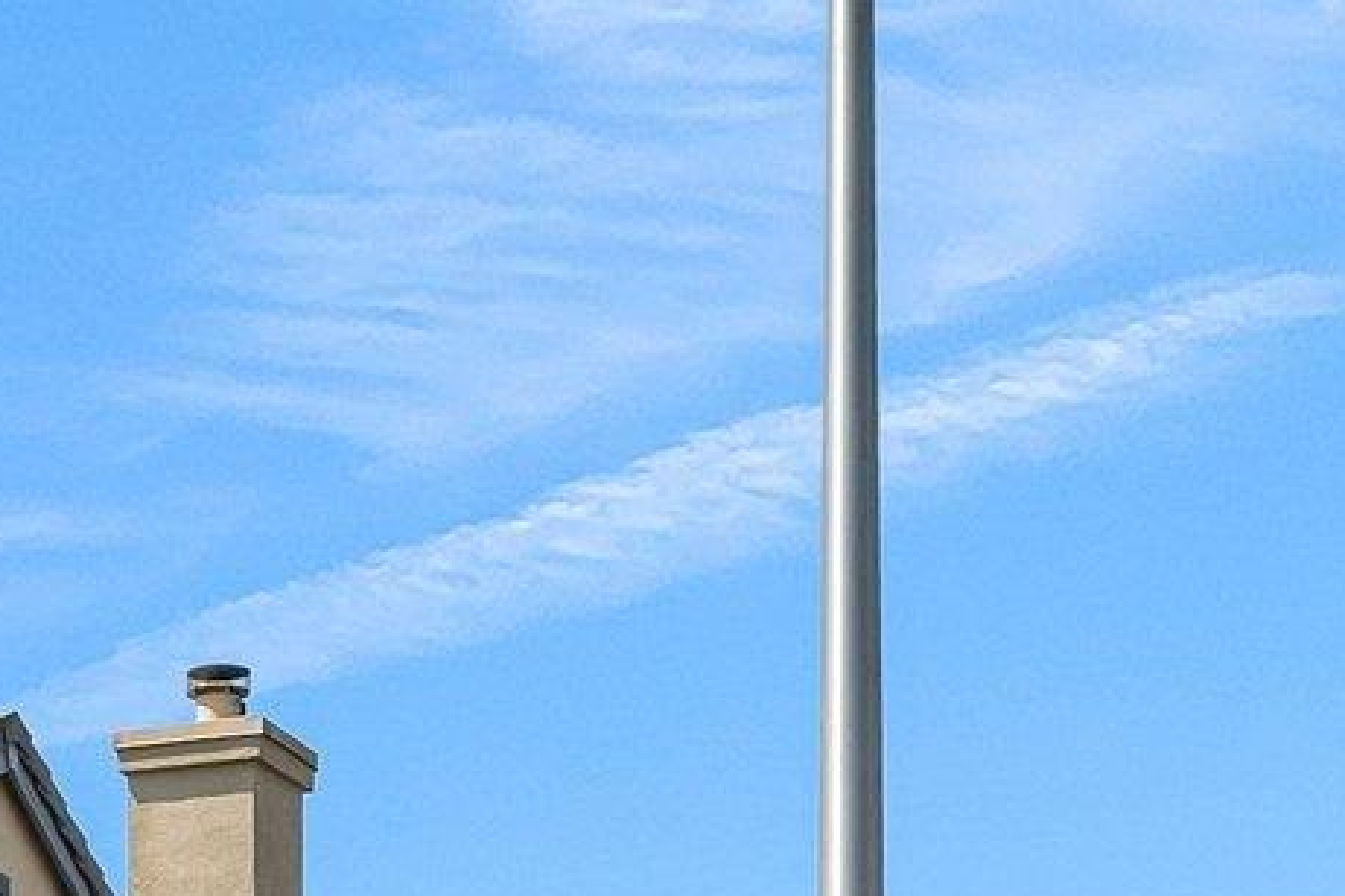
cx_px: -744
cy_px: 1011
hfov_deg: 12.2
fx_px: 5975
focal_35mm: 160
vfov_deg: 8.5
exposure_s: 1/250
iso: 100
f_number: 10
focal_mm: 24
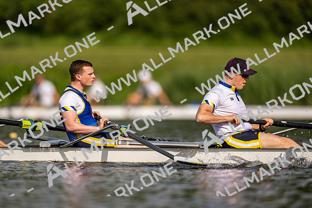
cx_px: 156
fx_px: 5201
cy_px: 104
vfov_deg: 2.3
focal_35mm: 600
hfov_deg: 3.4
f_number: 4
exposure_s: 1/2500
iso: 180
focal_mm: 600
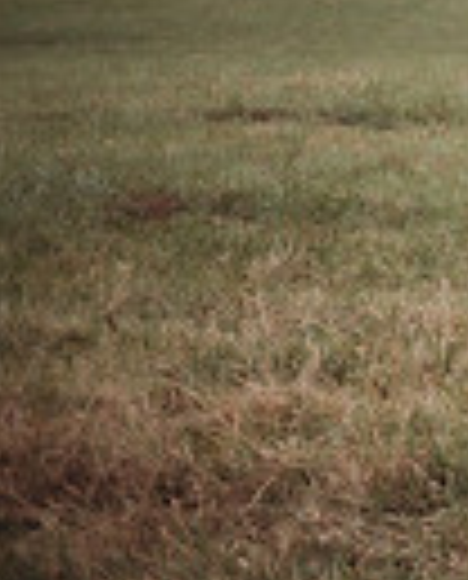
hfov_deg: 11.3
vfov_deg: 17.7
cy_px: -182
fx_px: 1740
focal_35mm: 101
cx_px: 1287
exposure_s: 1/250
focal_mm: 24
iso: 250
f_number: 2.8
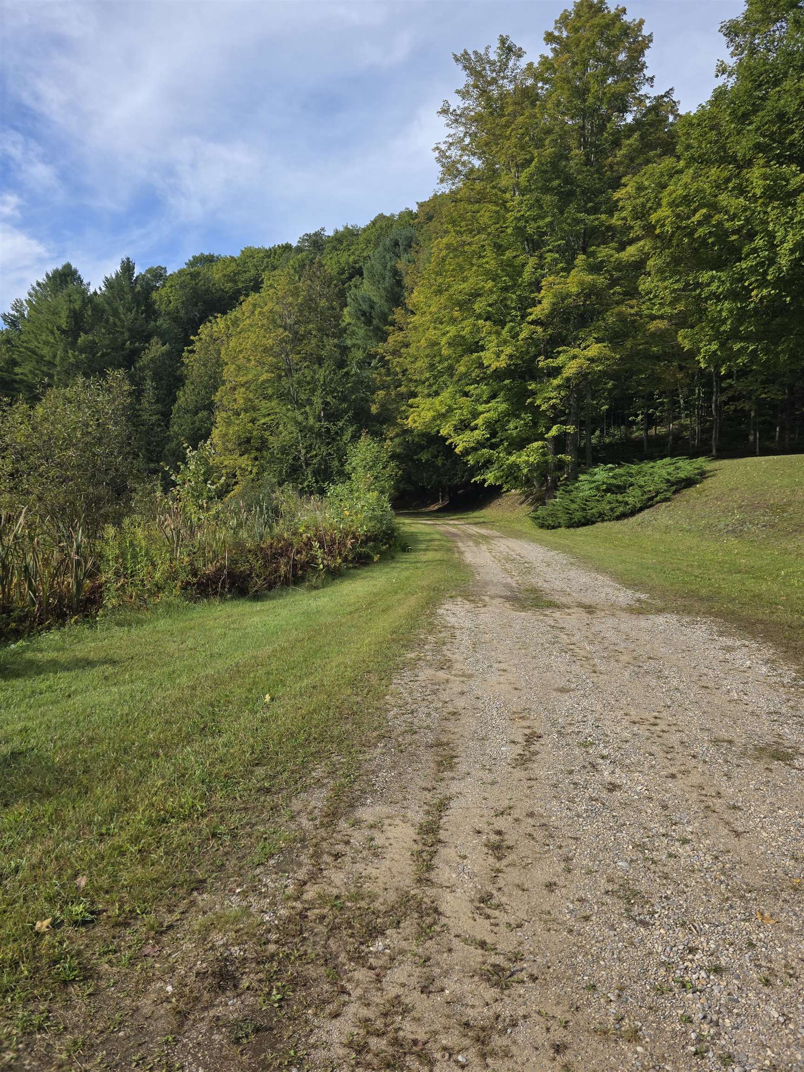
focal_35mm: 23
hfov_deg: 58.9
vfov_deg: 73.9
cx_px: 402
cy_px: 536
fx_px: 712
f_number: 1.7
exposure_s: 1/3972
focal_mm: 6.3
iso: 80
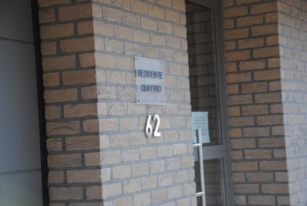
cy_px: 103
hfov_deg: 23.3
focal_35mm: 87
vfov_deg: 15.8
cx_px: 154
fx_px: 743
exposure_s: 1/400
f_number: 5
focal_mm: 58
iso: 400
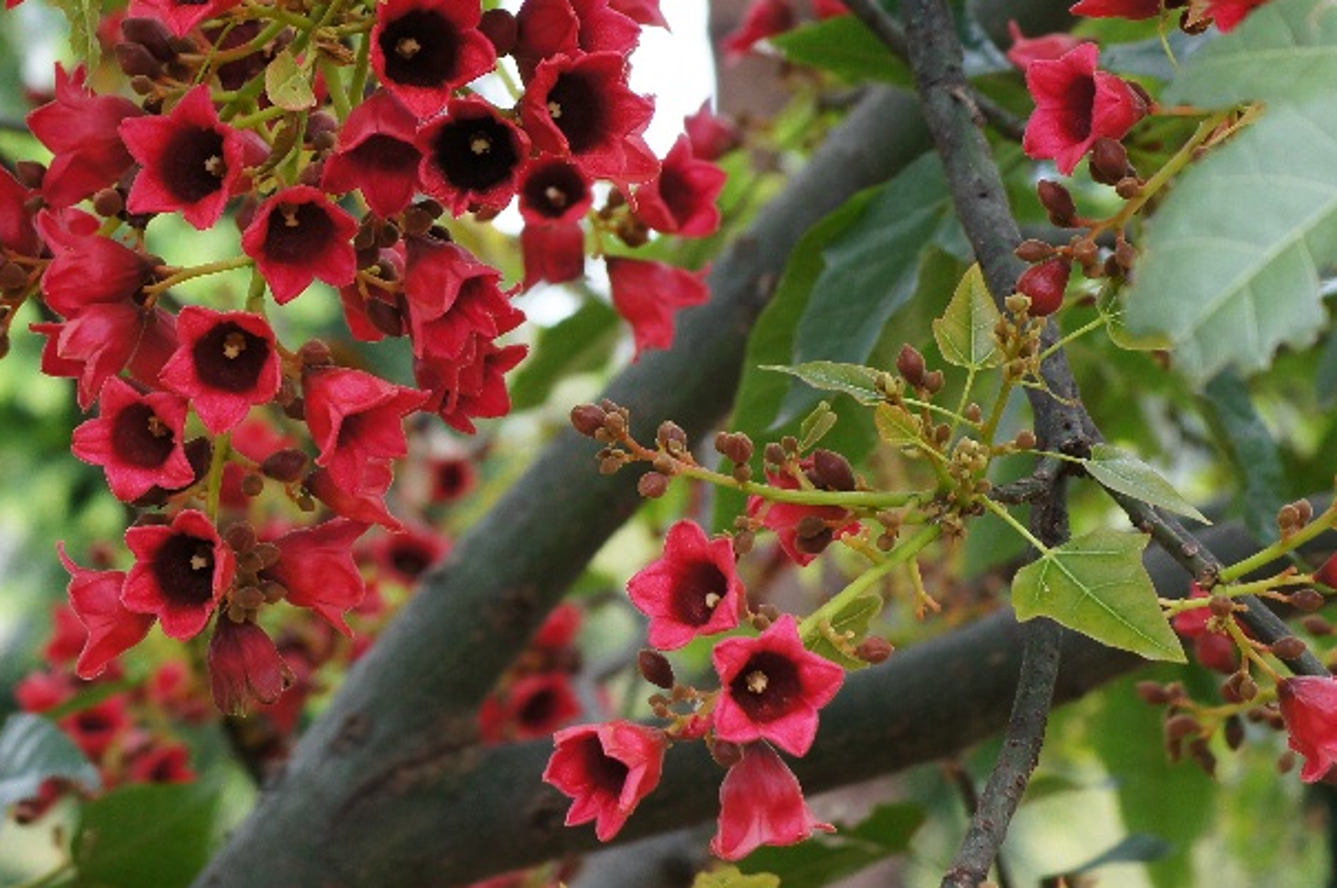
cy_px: 190
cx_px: 325
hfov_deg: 10.8
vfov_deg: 7.2
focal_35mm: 191
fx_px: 7078
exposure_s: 1/125
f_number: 7.1
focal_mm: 75
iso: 400
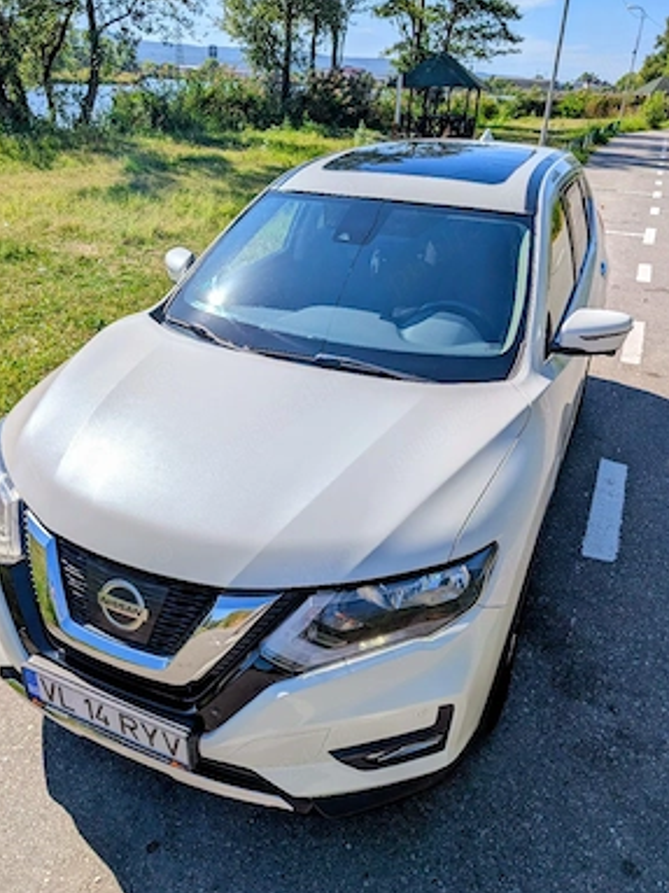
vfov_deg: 69.4
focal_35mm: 25
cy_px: 443
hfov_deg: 54.8
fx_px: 645
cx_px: 326
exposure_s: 1/5000
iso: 21
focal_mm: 6.9
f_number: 1.68
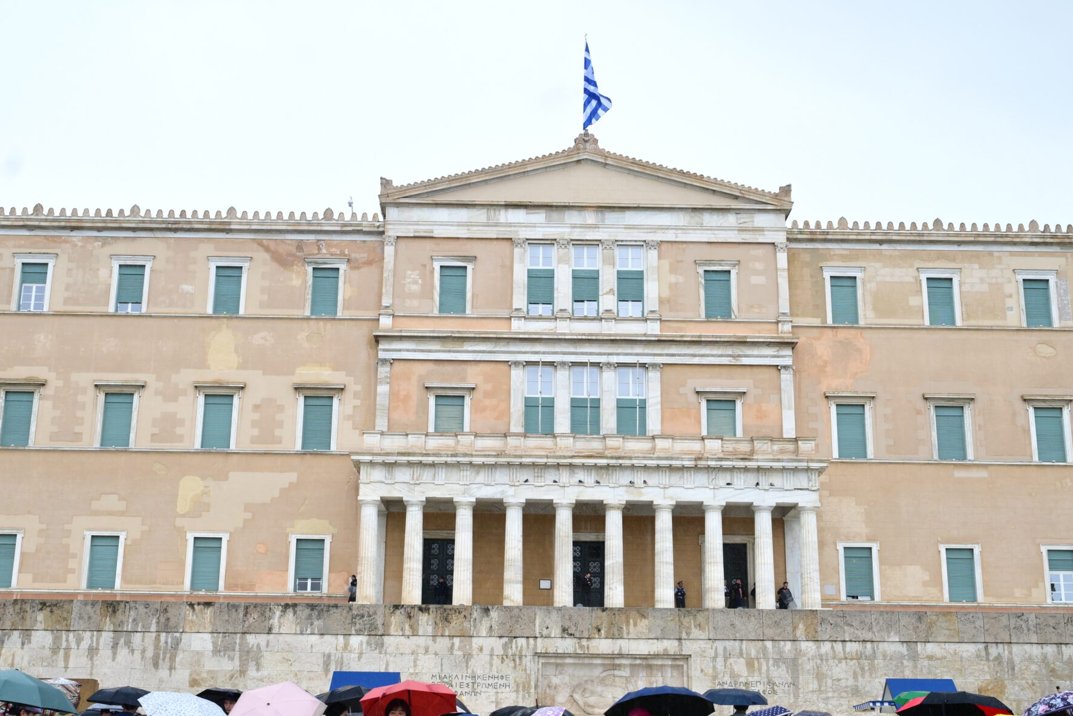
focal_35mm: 45
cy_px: 416
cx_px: 539
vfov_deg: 29.8
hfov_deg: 43.6
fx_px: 1341
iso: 640
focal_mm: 31
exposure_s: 1/320
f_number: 5.6
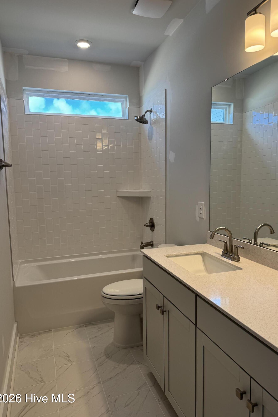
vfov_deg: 71.5
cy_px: 209
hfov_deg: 51.3
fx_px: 290
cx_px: 142
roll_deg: +1.1
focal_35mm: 25
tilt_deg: -6.1
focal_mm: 6.76
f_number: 1.78
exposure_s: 1/164
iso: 80
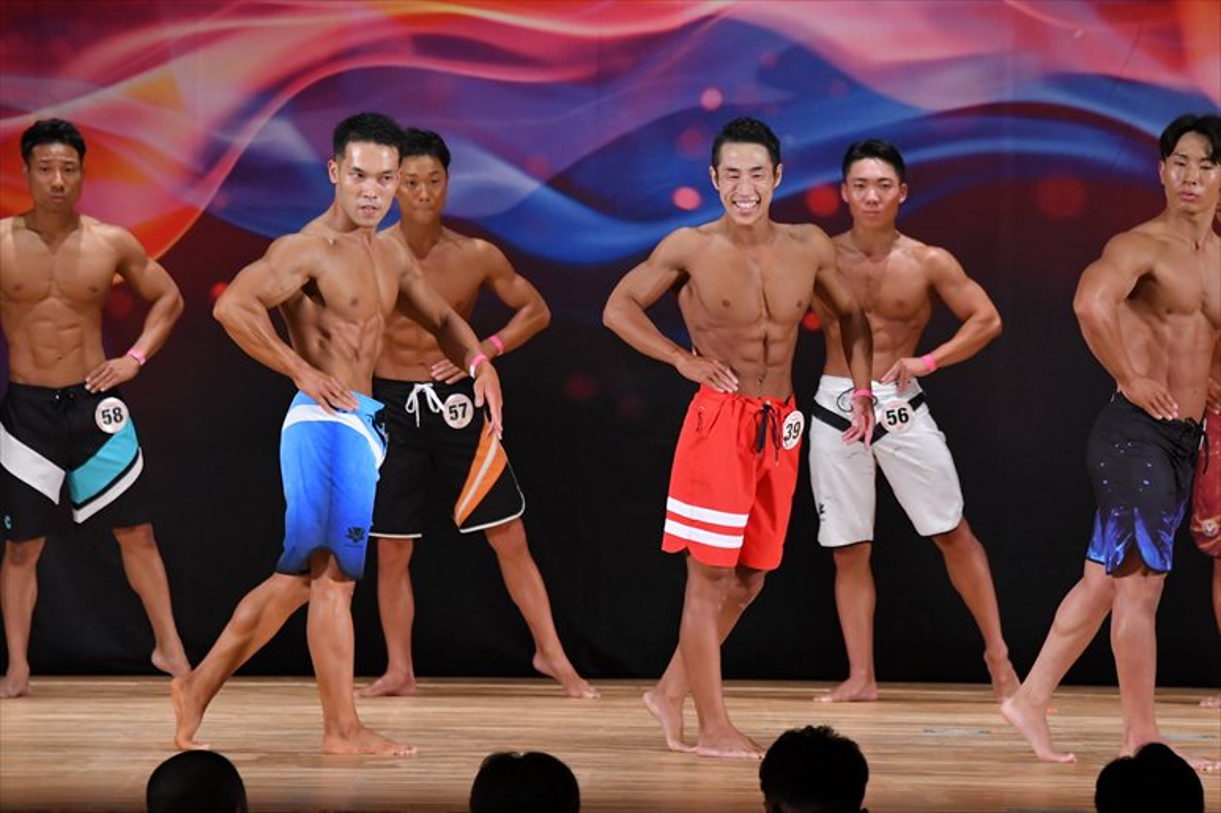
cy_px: 406
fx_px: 8136
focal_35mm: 240
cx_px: 610
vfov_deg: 5.7
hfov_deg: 8.6
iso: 3200
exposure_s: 1/400
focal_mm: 160
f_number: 5.6
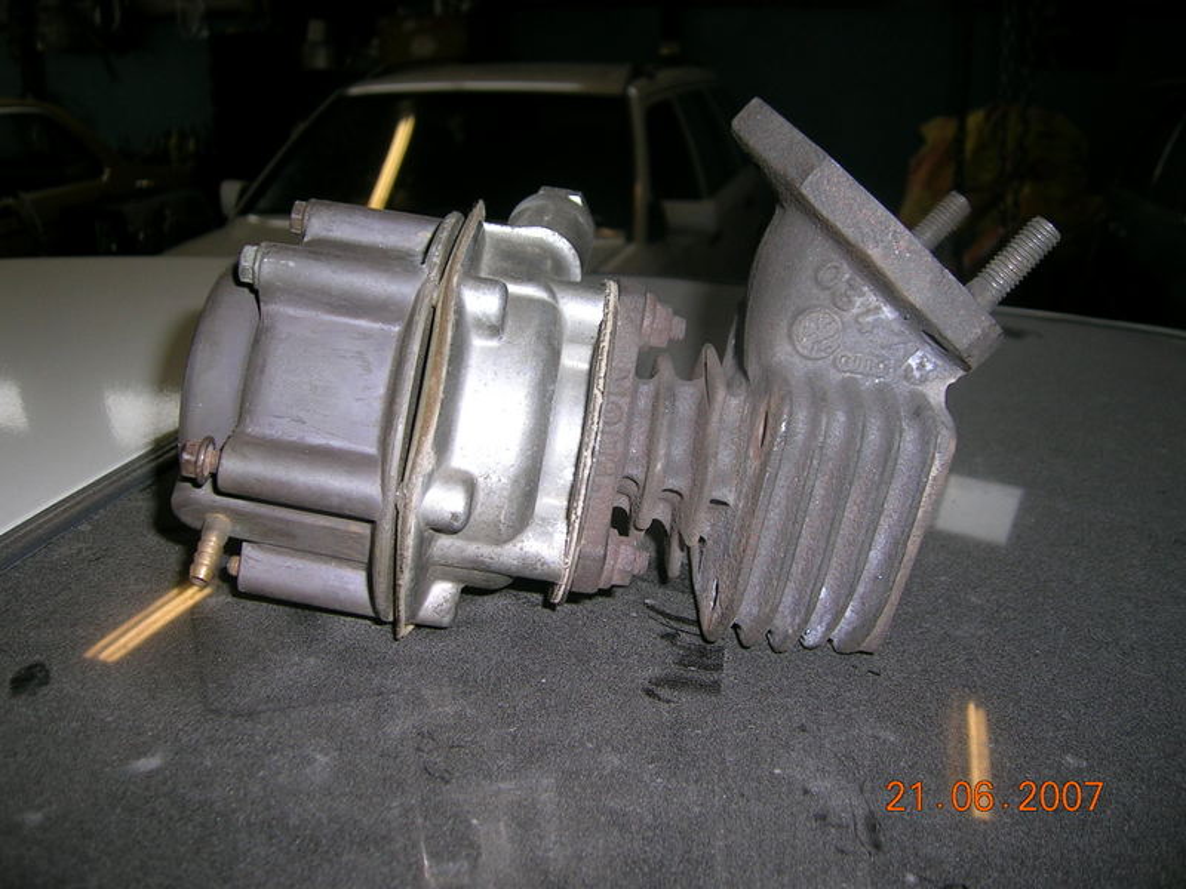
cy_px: 444
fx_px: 1199
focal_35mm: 35
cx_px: 593
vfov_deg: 40.7
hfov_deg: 52.6
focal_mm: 5.4
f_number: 2.8
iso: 50
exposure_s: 1/60.1
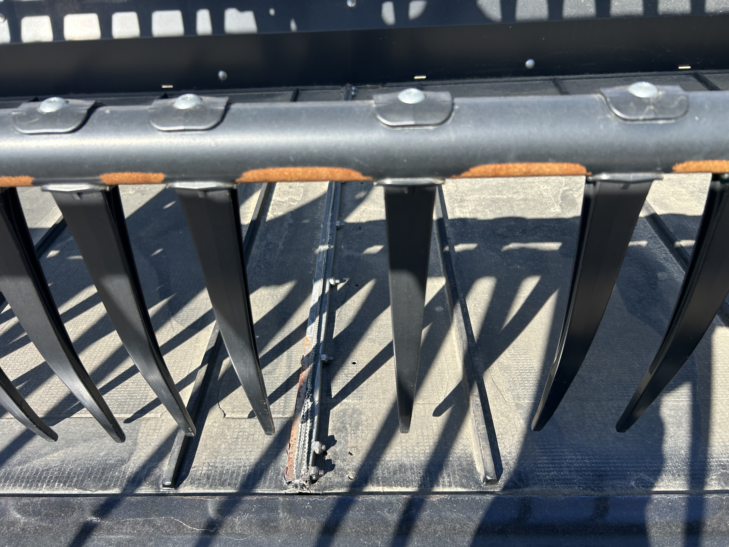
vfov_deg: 53.1
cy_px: 274
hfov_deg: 67.3
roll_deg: +2.3
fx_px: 548
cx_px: 364
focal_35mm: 26
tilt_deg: -38.0
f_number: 1.5
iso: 50
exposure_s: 1/974
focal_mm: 5.7
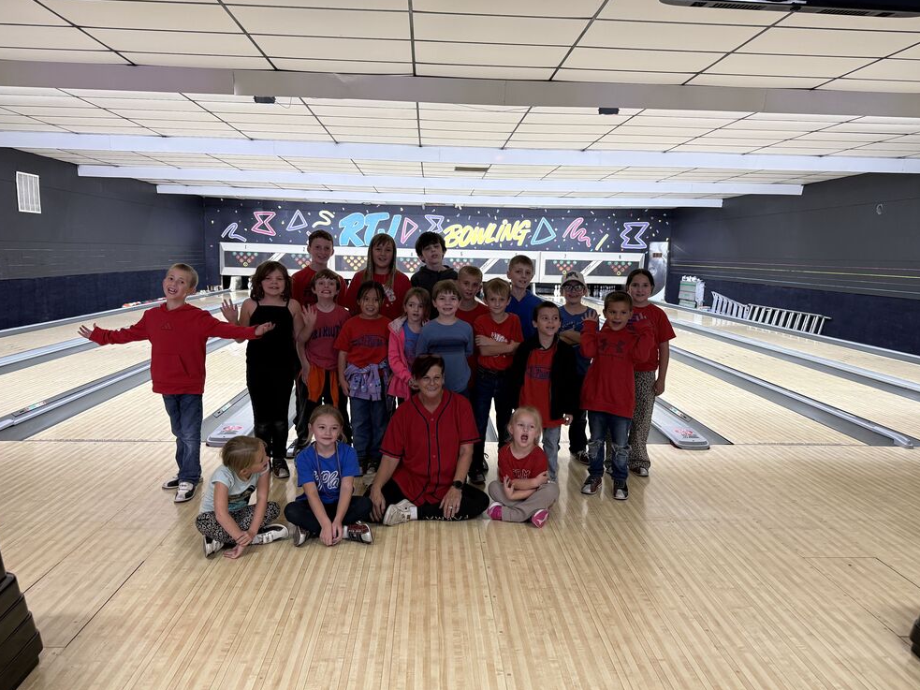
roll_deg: -1.4
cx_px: 468
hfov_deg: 69.4
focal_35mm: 25
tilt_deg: -7.8
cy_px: 342
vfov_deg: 54.9
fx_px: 664
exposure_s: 1/60
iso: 200
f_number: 1.78
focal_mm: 6.76
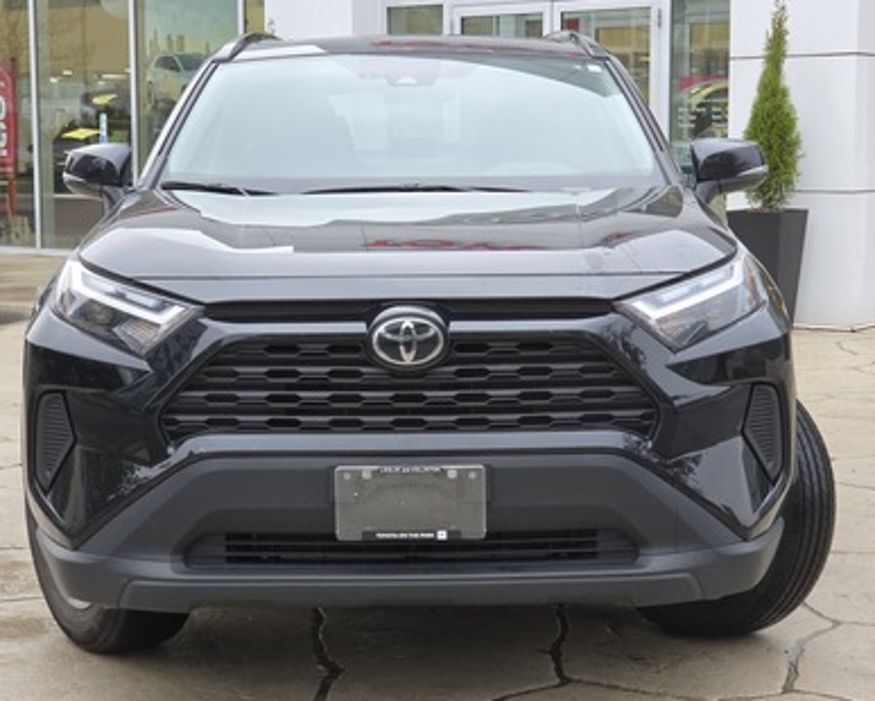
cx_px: 427
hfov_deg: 26.0
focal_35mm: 73
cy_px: 354
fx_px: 1891
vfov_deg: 21.0
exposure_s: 1/120
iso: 80
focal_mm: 7
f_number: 2.4
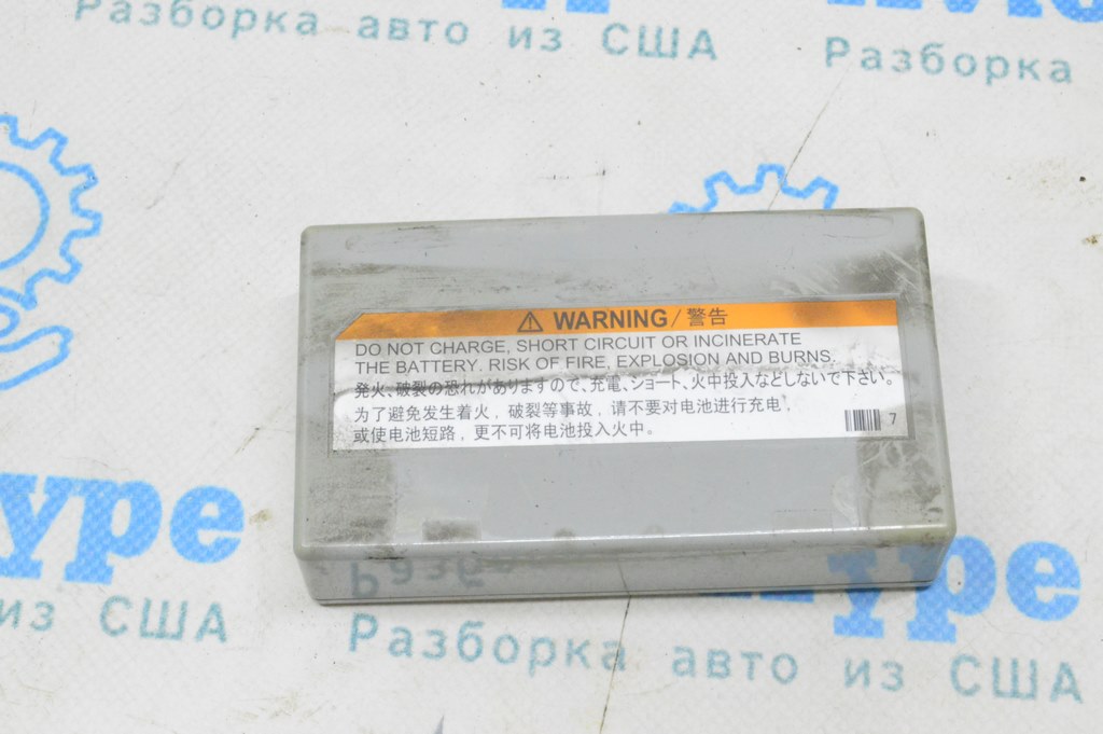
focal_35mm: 68
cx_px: 552
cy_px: 367
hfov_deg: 29.9
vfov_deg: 20.1
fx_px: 2066
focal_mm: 45
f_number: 20
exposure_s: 1/15
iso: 6400
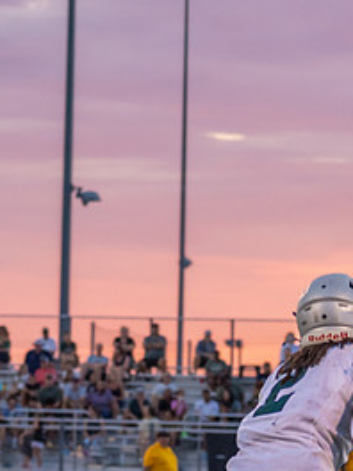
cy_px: 367
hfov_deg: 5.6
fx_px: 3590
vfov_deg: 7.5
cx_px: -117
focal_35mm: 264
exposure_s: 1/1000
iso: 1250
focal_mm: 79
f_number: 2.8
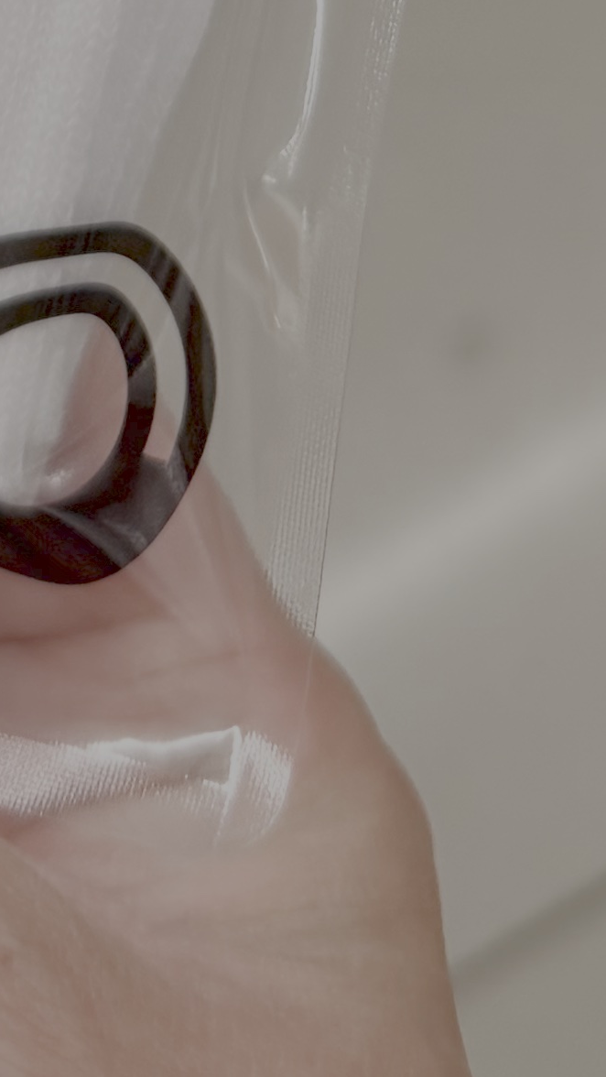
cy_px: -933
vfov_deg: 14.6
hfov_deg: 9.5
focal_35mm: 127
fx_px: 3626
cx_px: 66
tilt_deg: -58.0
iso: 125
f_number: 1.78
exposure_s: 1/120
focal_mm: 6.76
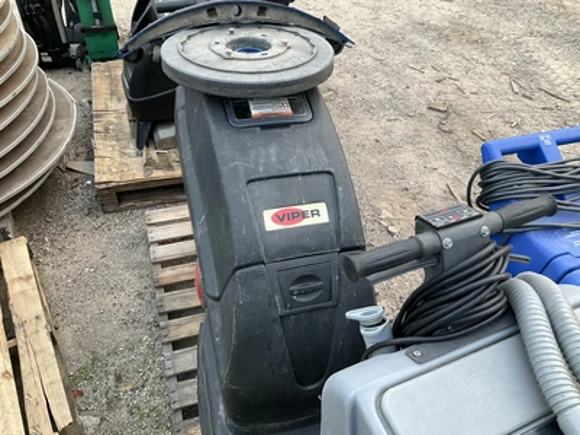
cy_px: 218
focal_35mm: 29
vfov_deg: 48.2
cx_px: 290
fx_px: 486
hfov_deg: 61.7
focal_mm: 3
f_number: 1.8
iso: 64
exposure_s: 1/75
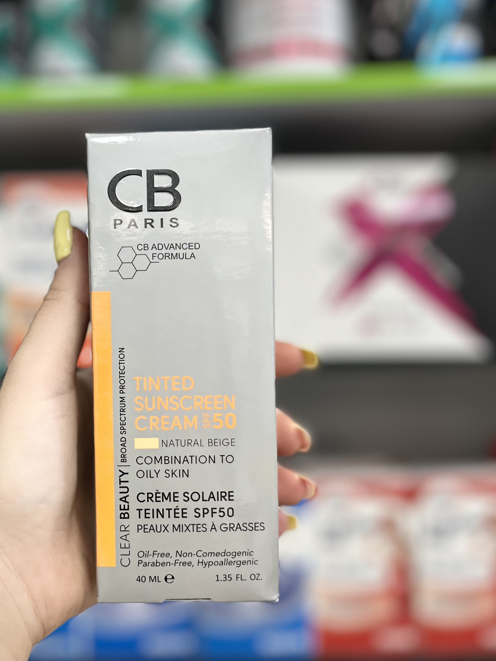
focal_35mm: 39
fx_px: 745
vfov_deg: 47.8
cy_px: 369
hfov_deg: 36.4
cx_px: 157
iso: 125
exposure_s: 1/100
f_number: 1.6
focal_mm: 5.1
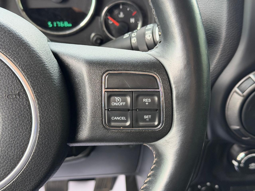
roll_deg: +1.0
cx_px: 128
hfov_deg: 39.7
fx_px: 354
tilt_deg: -32.7
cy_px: 96
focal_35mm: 48
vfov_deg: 30.3
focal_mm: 6.76
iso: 100
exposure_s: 1/61
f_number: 1.78
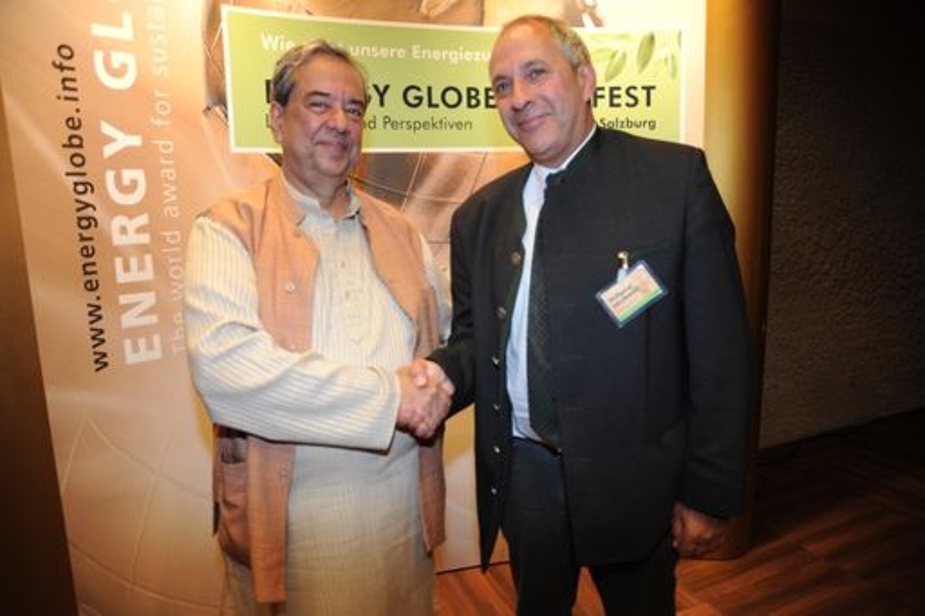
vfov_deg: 53.1
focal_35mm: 24
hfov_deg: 73.8
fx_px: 616
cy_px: 308
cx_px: 462
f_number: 3.5
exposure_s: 1/60
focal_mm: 24
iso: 500
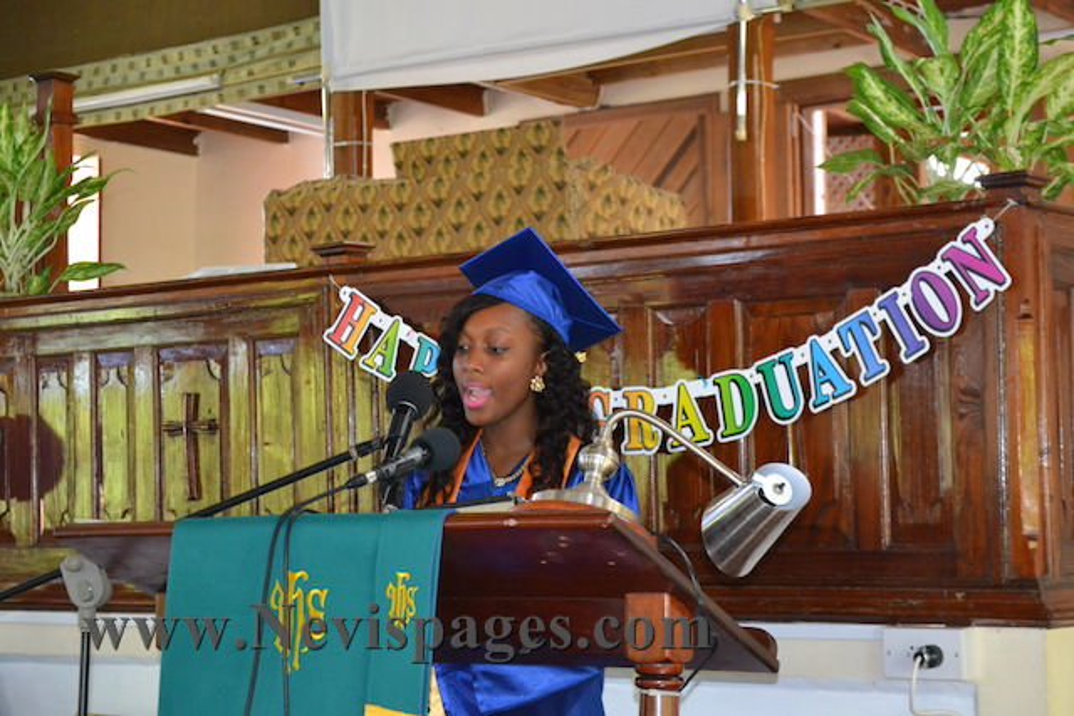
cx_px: 537
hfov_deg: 28.1
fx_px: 2148
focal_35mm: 72
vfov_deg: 18.9
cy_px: 358
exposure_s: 1/60
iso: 2500
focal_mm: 48
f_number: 5.3
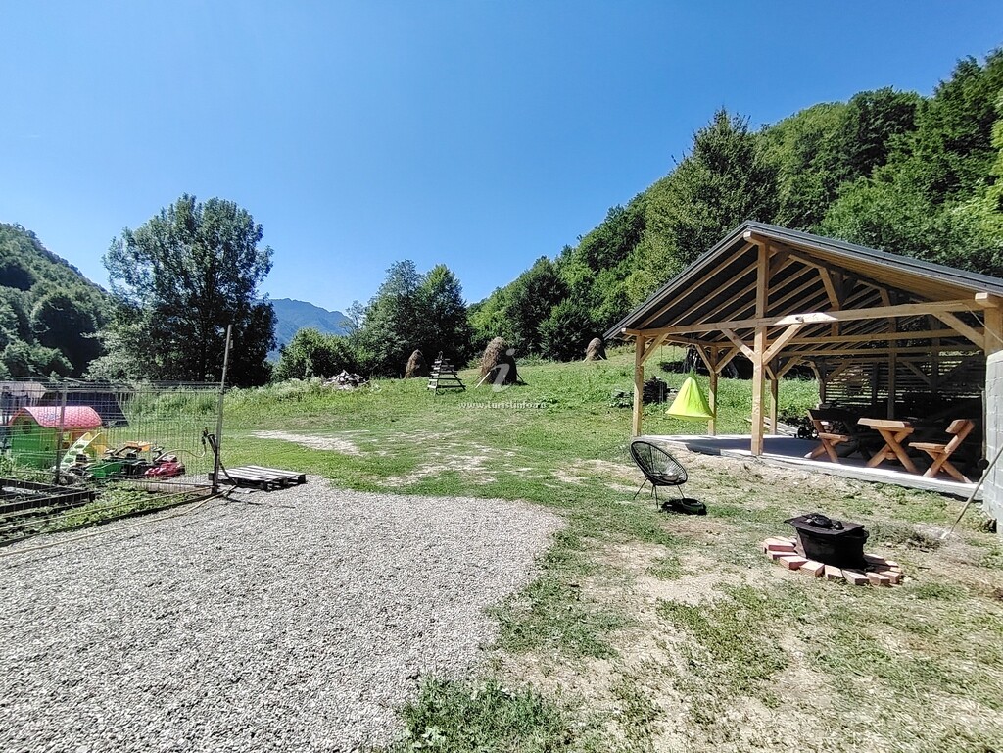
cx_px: 502
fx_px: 464
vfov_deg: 78.1
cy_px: 376
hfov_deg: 94.5
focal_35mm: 16
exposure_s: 1/912
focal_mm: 1.42
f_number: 2.2
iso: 100
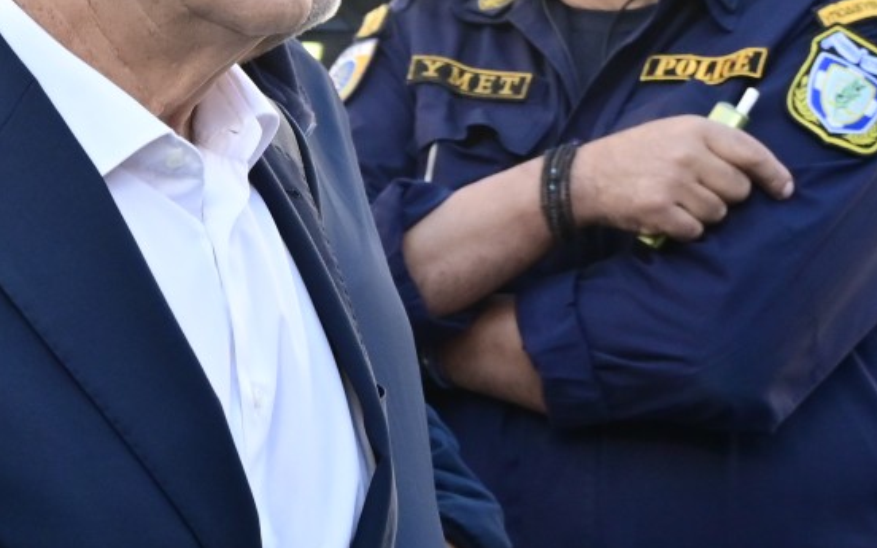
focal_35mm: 252
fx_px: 6023
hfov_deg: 8.3
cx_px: 121
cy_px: 283
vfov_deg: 5.2
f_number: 8
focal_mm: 61
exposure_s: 1/400
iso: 1250
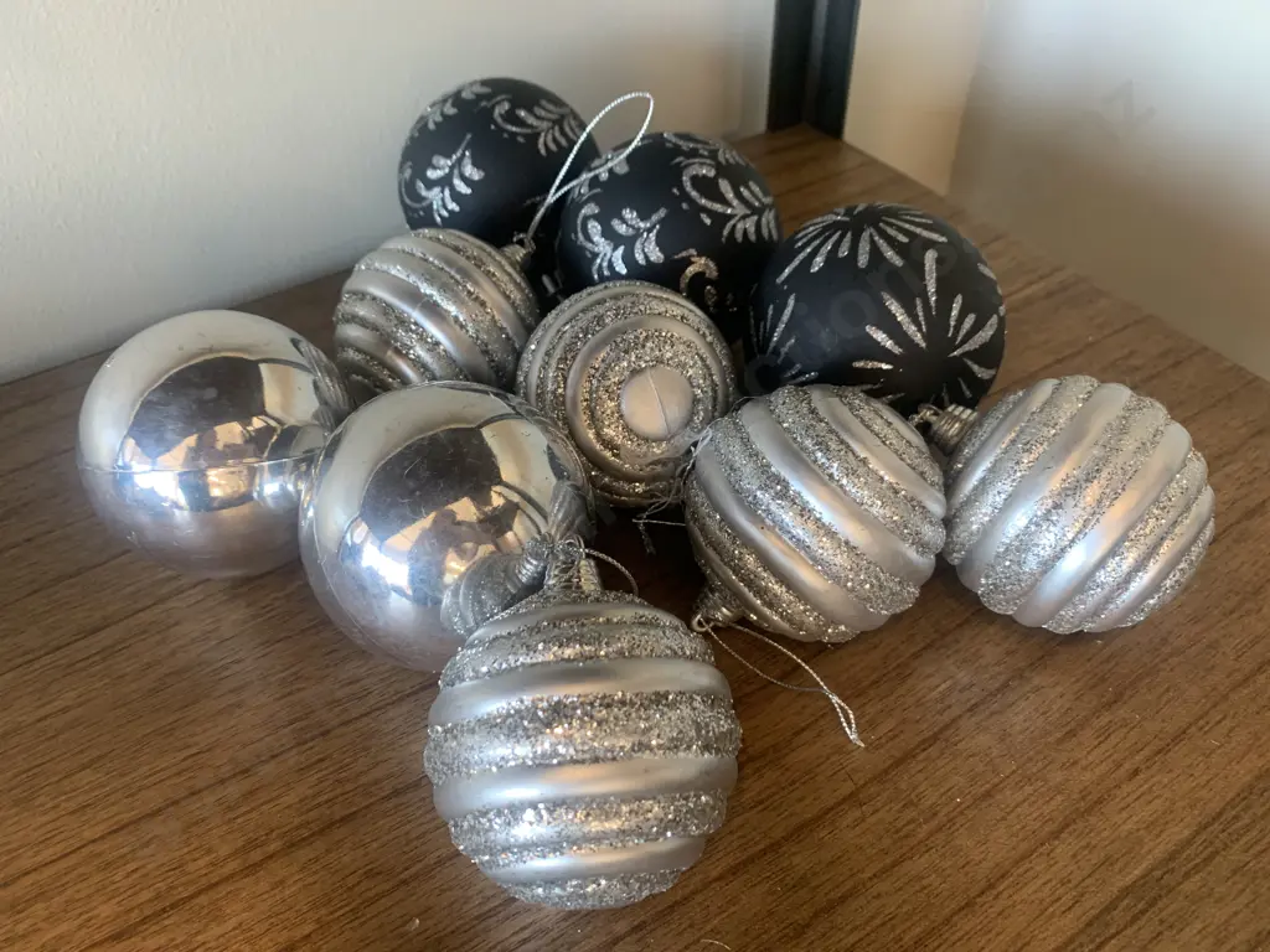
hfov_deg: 67.3
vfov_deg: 53.1
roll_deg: +1.3
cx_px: 635
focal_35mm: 26
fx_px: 954
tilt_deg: -43.8
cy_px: 476
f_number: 1.8
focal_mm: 4.25
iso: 125
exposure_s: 1/50
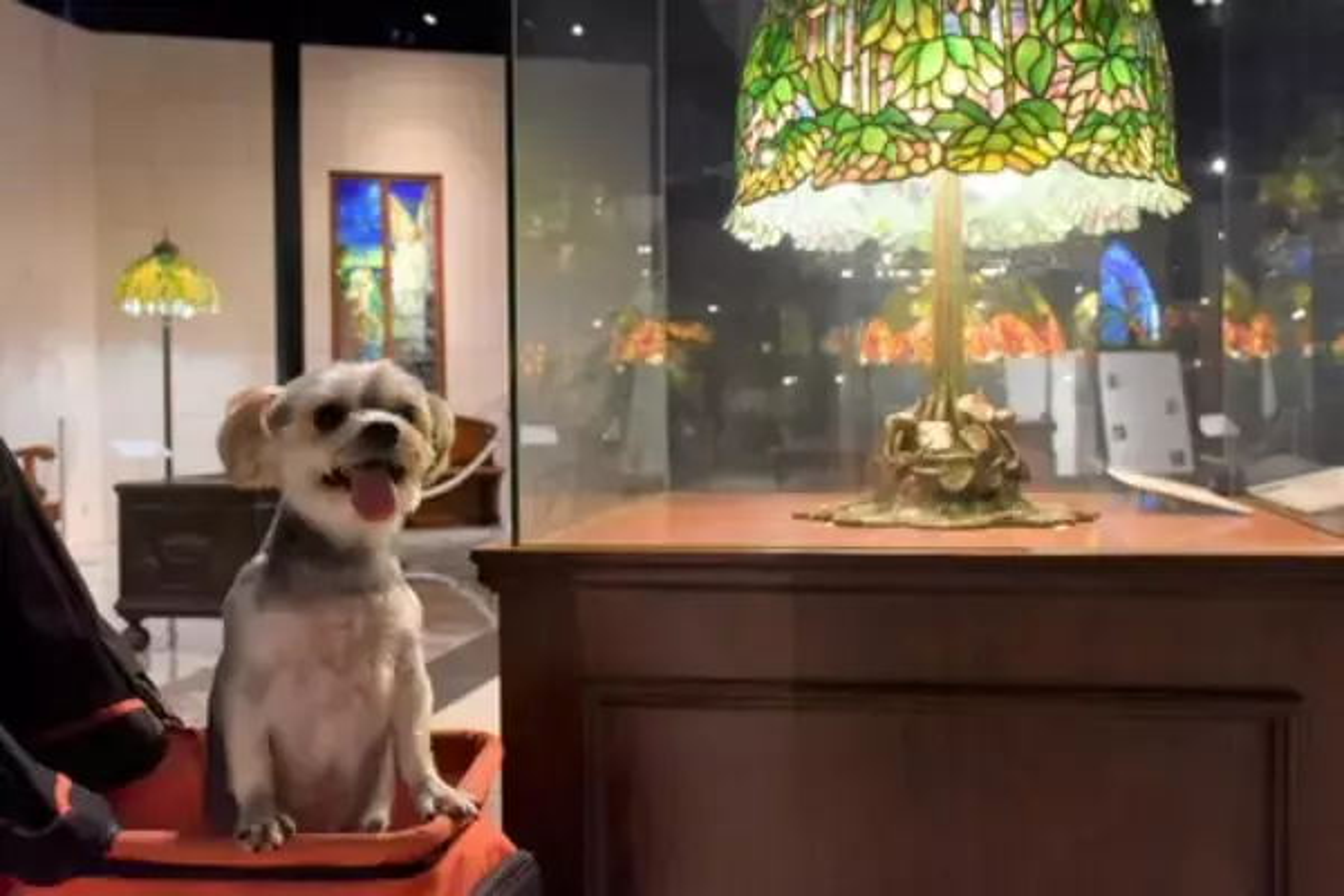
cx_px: 672
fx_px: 1512
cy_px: 448
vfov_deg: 33.0
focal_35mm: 40
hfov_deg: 47.9
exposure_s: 1/50
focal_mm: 27
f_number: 5.6
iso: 800
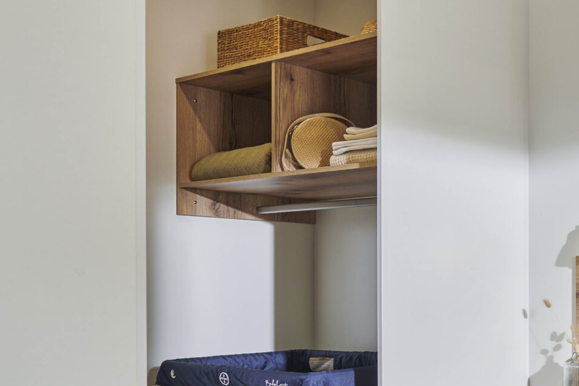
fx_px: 772
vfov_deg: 27.7
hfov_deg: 32.7
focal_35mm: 48
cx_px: 720
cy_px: 281
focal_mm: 18
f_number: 5.6
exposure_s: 1/13
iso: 100
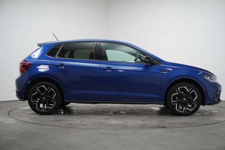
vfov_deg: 29.8
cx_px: 112
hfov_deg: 43.6
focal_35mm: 45
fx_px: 281
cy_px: 75
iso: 2000
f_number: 5
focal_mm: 30
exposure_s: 1/160
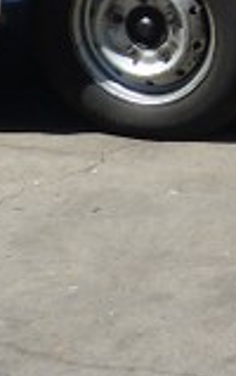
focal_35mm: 133
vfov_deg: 14.6
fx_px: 1363
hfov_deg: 8.8
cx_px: 607
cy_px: -184
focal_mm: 4.5
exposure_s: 1/200
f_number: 5
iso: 80
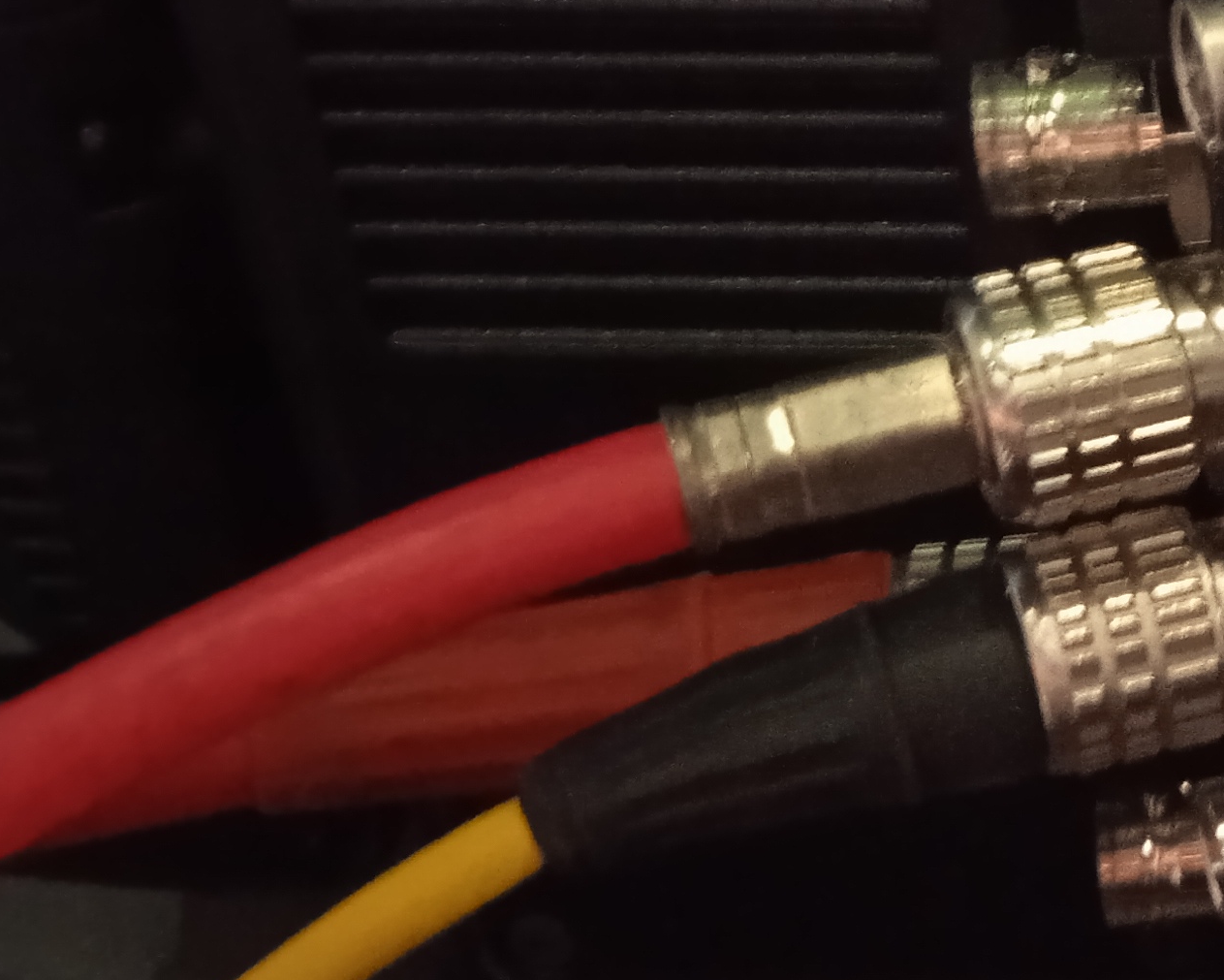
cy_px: 345
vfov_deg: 17.1
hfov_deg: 18.7
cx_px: 1840
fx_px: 3261
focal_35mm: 90
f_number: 2.2
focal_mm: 3.43
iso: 2103
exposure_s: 1/13.3
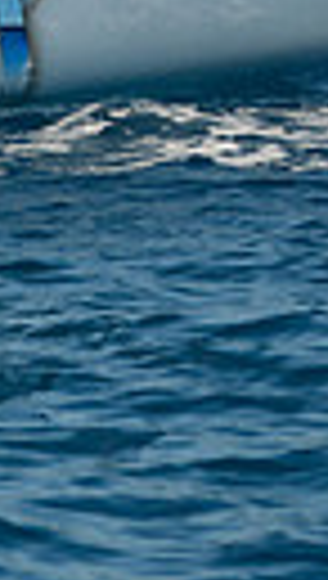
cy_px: -214
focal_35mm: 330
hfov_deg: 3.5
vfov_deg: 6.5
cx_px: -939
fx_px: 5079
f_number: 5
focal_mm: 70
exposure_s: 1/800
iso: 200
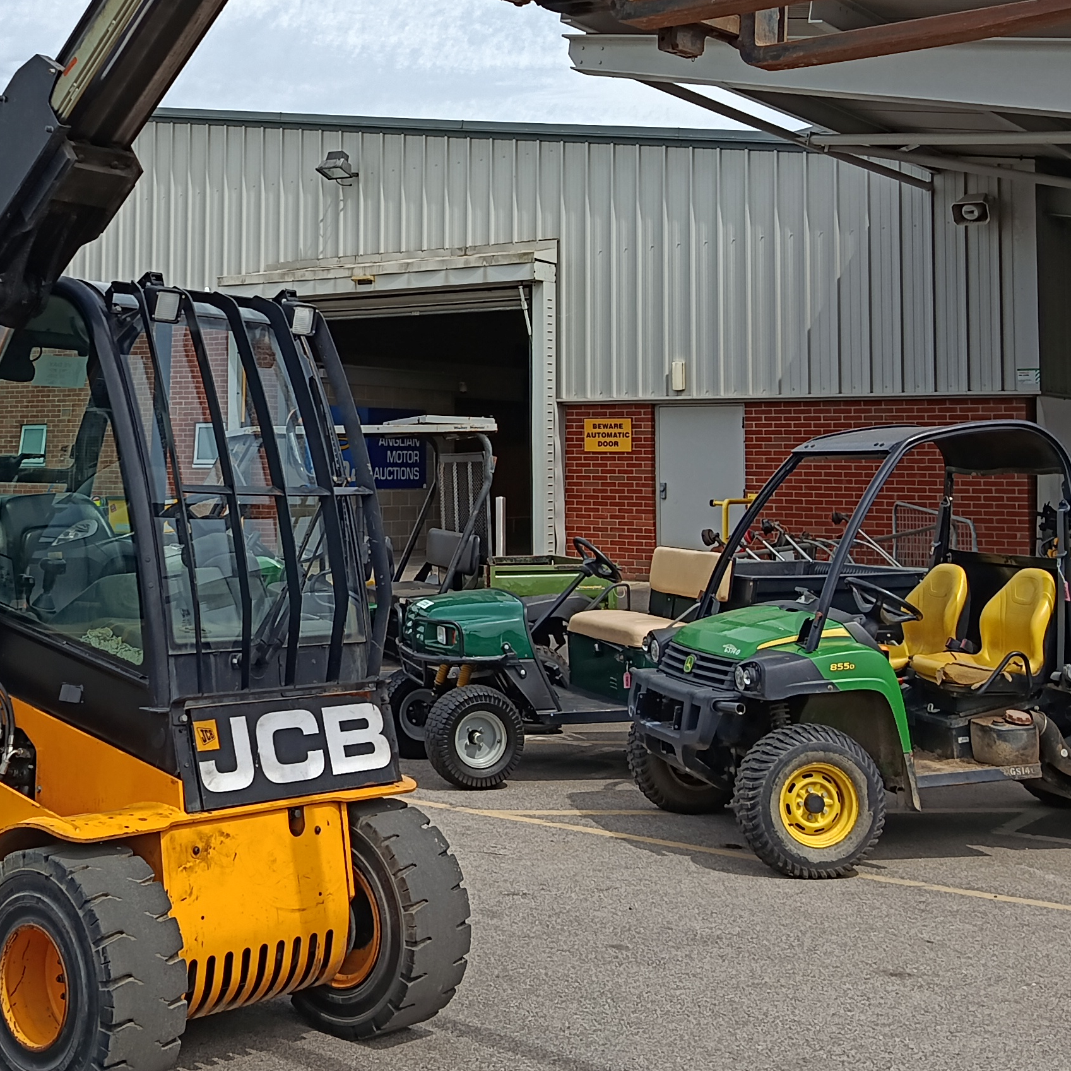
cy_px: 340
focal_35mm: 50
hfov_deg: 33.7
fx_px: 1750
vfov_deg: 33.7
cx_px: 355
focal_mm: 5.24
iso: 50
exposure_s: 1/591
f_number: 1.7
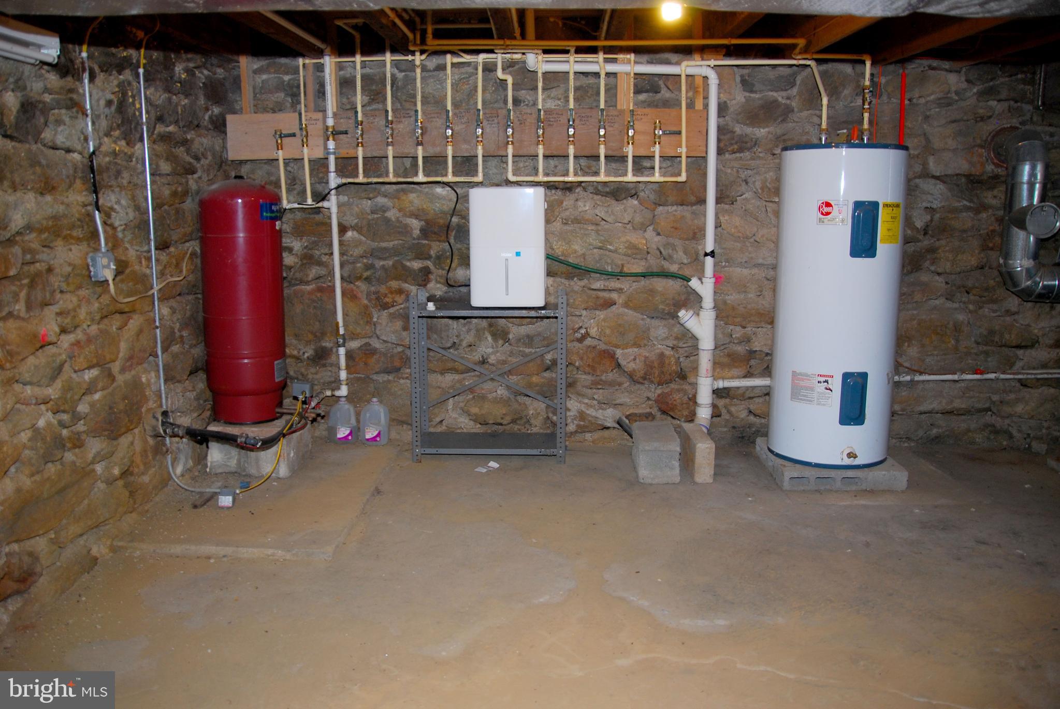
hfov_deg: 67.3
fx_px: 796
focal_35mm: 27
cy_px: 354
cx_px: 530
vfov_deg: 48.0
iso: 200
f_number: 5.6
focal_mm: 18
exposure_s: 1/25
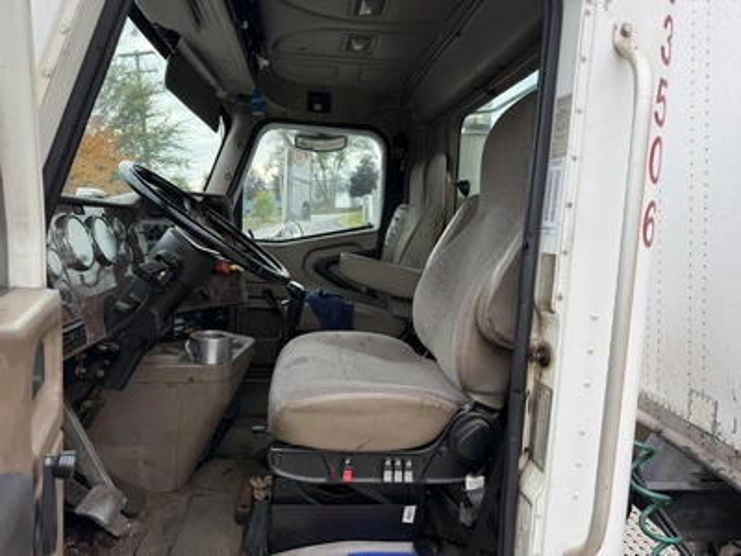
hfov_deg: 71.6
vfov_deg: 56.8
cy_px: 278
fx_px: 514
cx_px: 370
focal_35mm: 24
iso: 80
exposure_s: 1/423
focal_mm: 6.76
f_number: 1.78
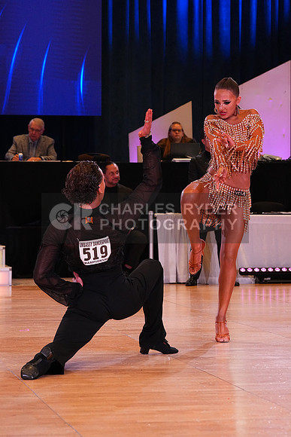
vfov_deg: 16.4
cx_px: 146
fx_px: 1515
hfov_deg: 11.0
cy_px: 218
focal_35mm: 125
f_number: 7.1
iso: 5000
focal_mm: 125
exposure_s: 1/320
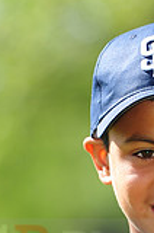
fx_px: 4672
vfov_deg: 2.8
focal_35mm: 725
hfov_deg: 1.9
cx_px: 169
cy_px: 239
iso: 200
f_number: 4.5
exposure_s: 1/500
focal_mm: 200
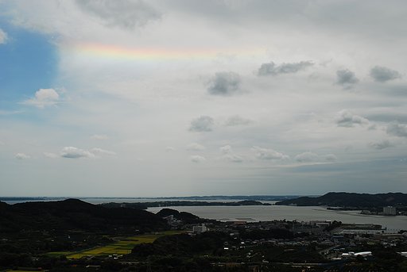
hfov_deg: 53.1
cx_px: 204
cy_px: 136
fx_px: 408
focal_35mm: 36
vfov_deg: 37.0
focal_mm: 24
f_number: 10
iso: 100
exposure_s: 1/400
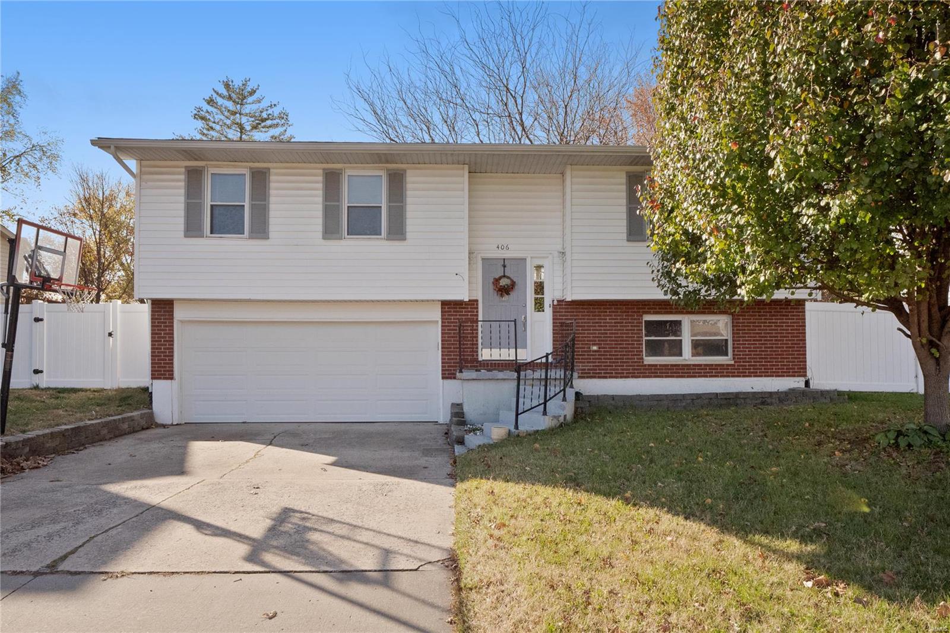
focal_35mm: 22
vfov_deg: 57.2
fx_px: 580
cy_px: 316
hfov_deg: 78.6
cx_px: 475
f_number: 9
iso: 640
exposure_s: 1/800
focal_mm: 11
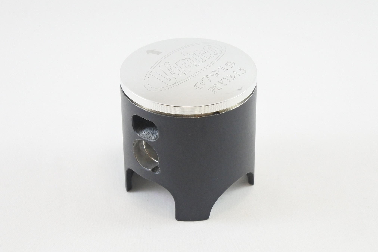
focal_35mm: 66
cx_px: 189
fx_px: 693
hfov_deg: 30.5
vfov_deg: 20.6
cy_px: 126
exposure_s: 1/125
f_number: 5.3
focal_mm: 24.8
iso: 800
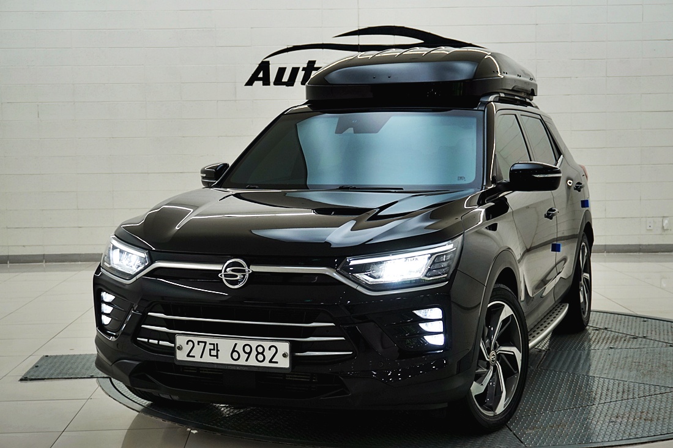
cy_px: 224
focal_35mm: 54
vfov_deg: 25.0
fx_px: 1009
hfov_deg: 36.9
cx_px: 336
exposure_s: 1/60
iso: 160
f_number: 5.6
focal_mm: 36
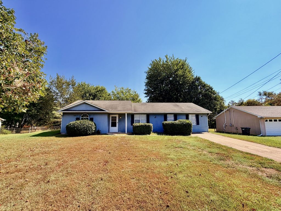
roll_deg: +0.5
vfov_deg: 85.7
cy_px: 106
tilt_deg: +6.9
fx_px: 114
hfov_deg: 102.1
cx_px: 140
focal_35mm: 14
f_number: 2.2
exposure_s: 1/1033
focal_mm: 2.22
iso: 20
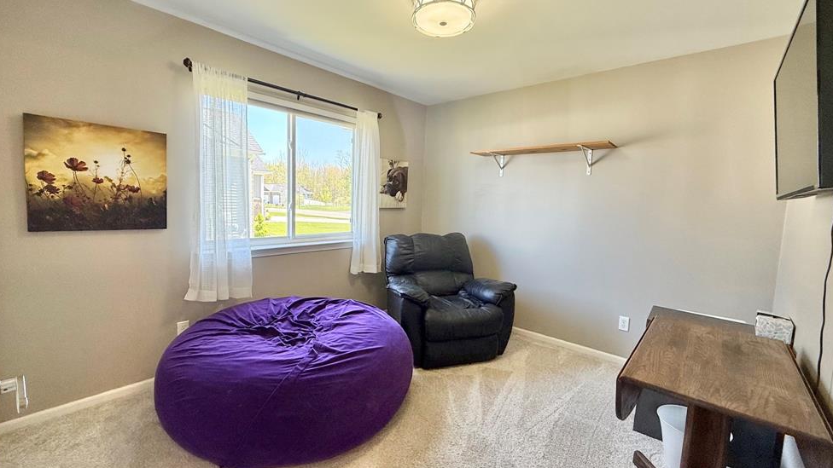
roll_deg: -2.1
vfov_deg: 67.1
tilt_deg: -4.9
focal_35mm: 16
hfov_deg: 99.4
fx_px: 353
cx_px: 414
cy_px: 231
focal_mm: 2.22
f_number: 2.2
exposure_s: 1/99
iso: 100
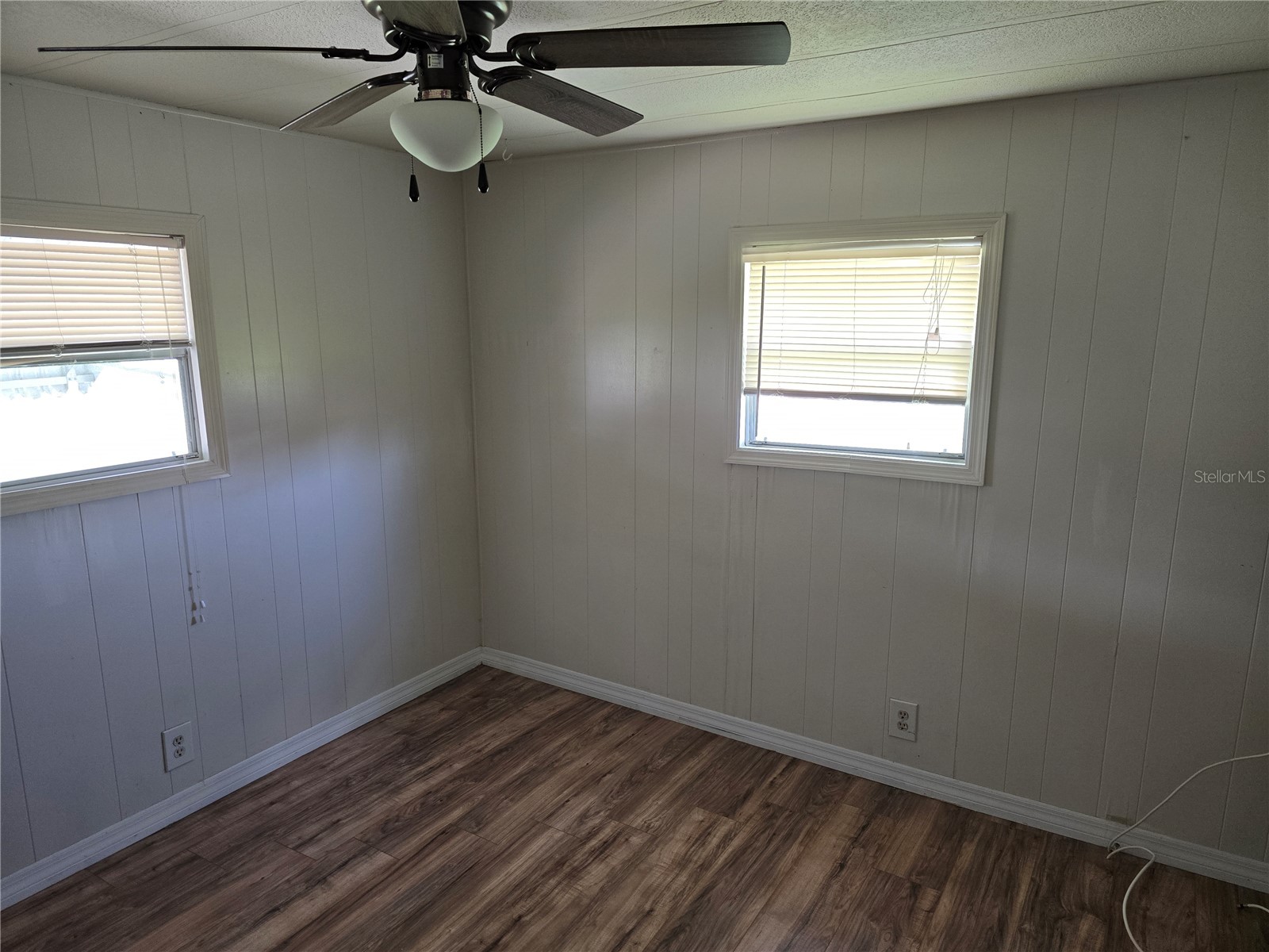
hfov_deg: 73.9
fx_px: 843
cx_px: 634
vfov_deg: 58.9
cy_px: 476
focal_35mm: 23
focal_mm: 6.3
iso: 200
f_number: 1.7
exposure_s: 1/120
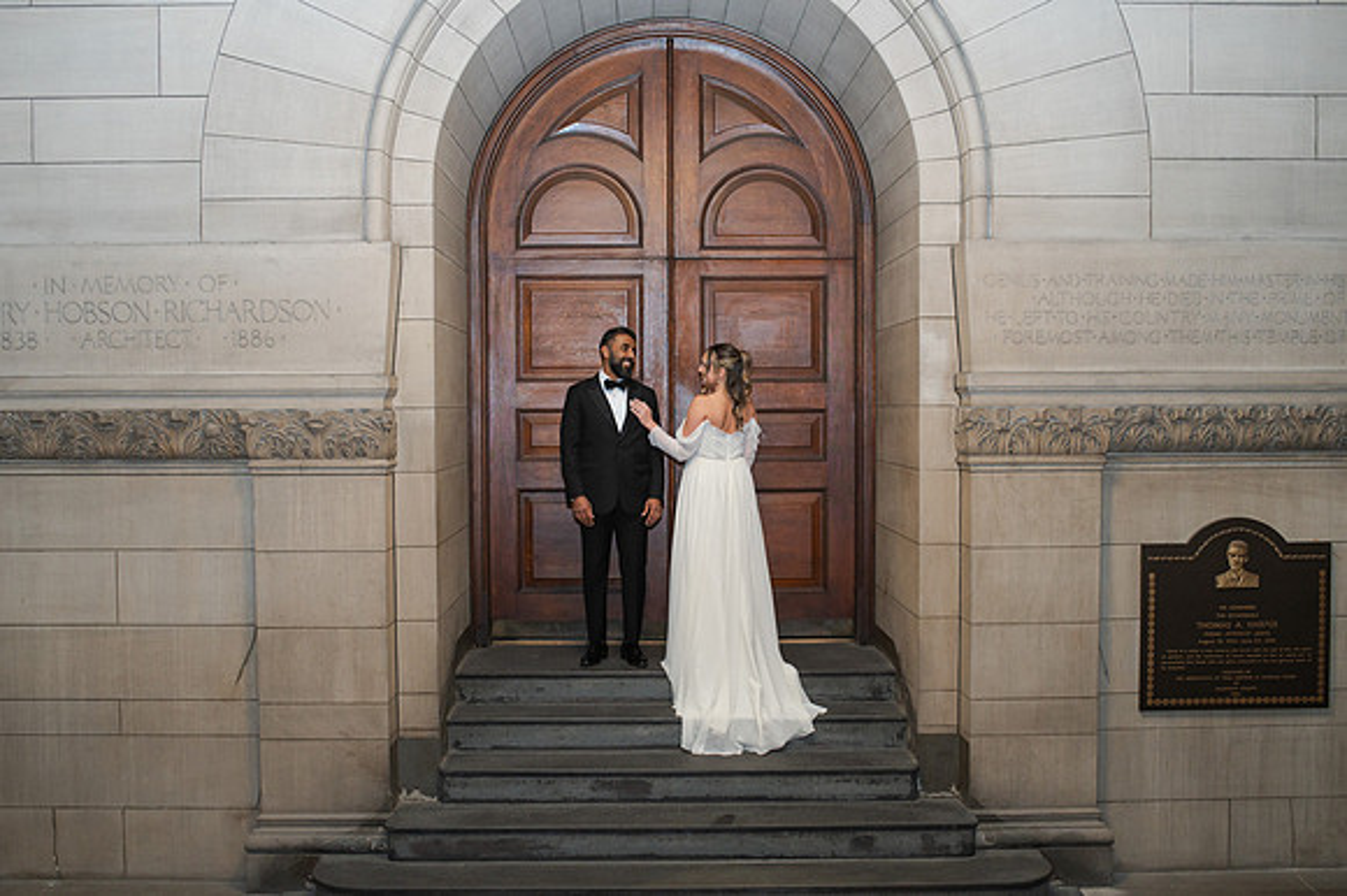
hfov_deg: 52.6
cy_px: 462
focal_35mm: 36
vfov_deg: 36.4
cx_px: 653
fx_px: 1362
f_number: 3.5
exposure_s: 1/200
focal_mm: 35
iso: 1000
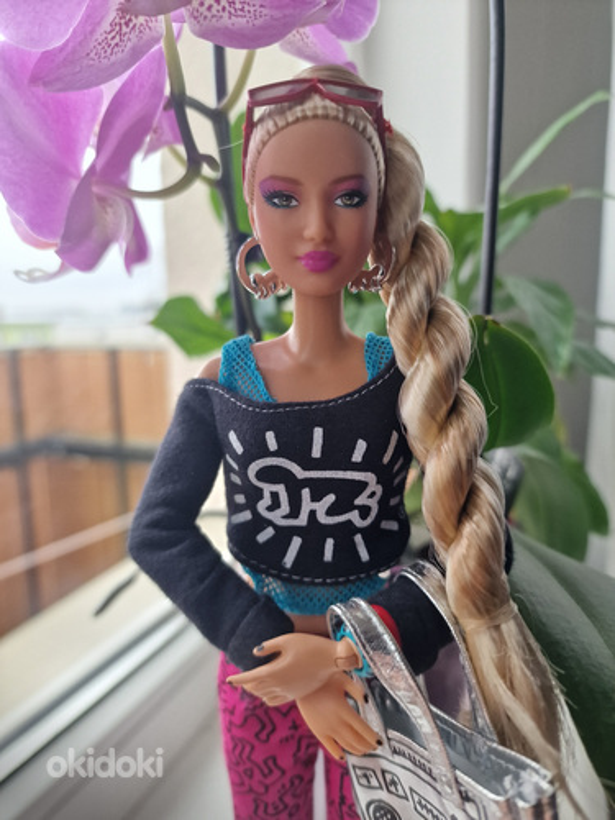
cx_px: 308
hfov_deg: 58.9
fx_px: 545
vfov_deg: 73.9
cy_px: 410
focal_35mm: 23
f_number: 1.8
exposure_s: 1/100
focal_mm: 6.4
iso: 100
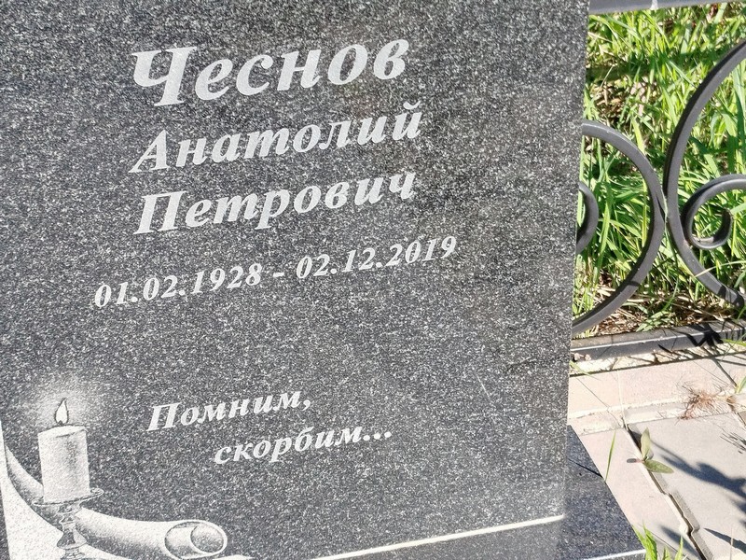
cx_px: 373
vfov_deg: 48.2
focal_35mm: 29
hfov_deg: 61.7
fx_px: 625
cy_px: 280
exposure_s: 1/295
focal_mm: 5.31
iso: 50
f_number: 1.7
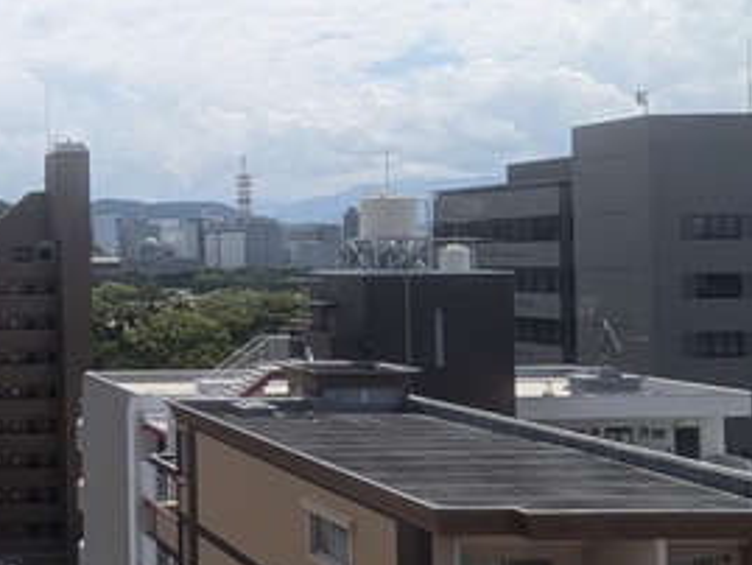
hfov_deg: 30.3
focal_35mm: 50
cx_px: -224
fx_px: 1087
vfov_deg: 29.1
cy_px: 241
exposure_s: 1/2004
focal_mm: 1.83
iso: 50
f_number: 2.2
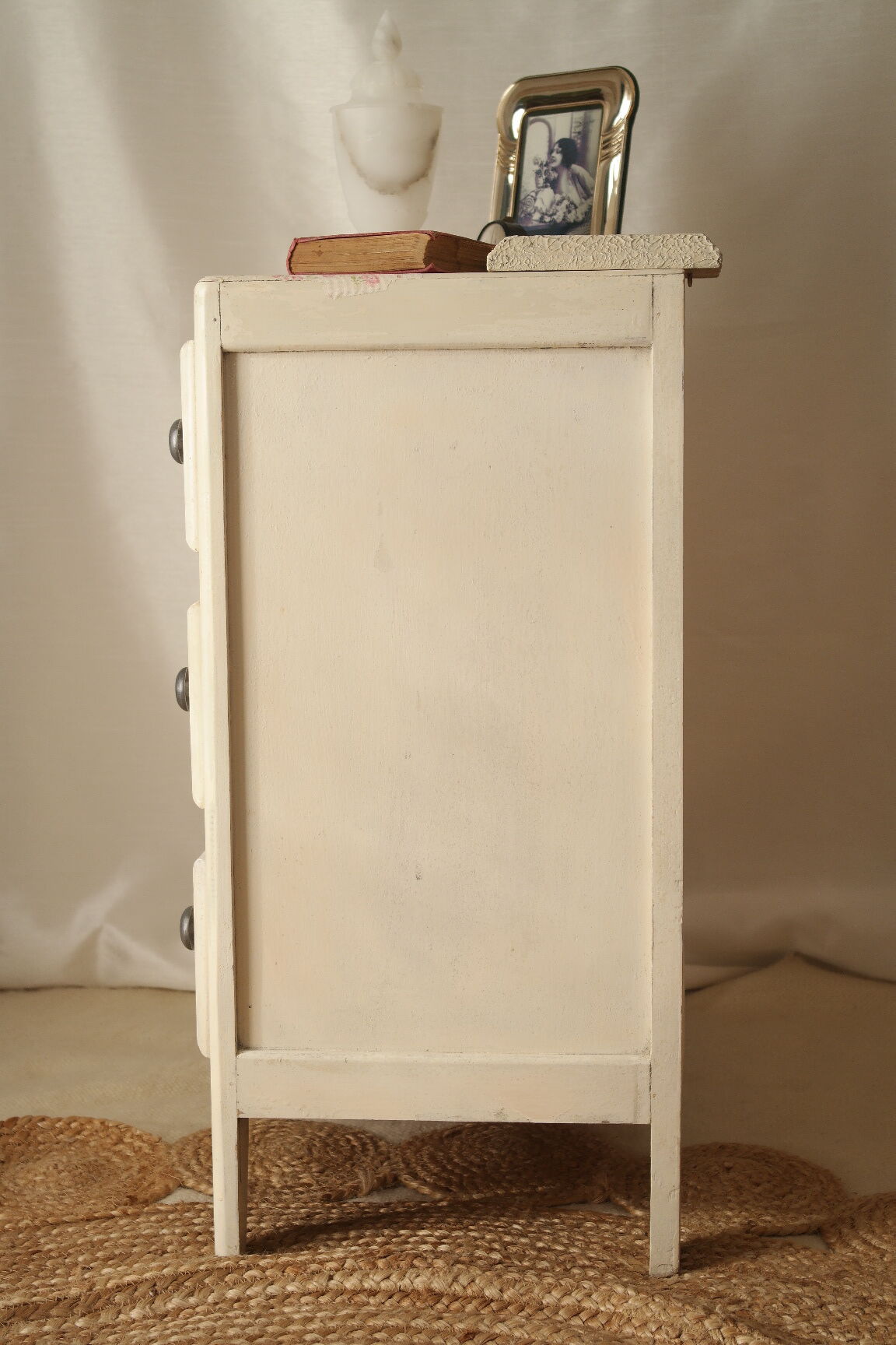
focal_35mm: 69
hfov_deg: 19.7
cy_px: 672
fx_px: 2576
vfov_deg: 29.2
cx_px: 448
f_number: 5.6
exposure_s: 1/30
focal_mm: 45
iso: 200
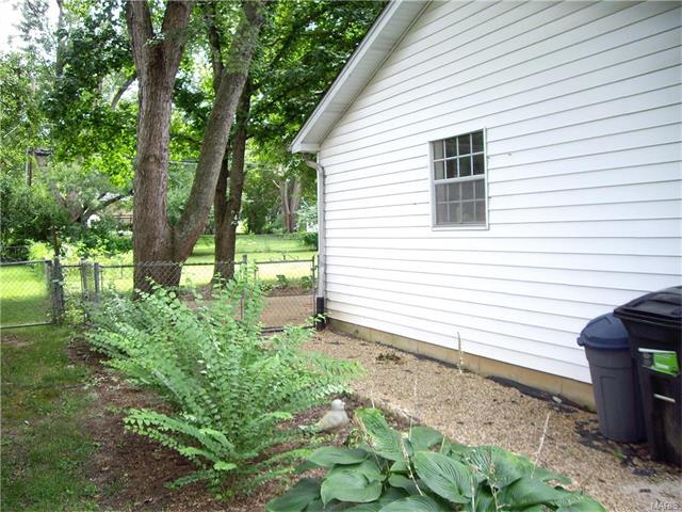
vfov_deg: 37.7
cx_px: 341
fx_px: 749
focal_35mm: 38
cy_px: 256
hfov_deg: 49.0
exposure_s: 1/100
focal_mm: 6.2
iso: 100
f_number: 4.3
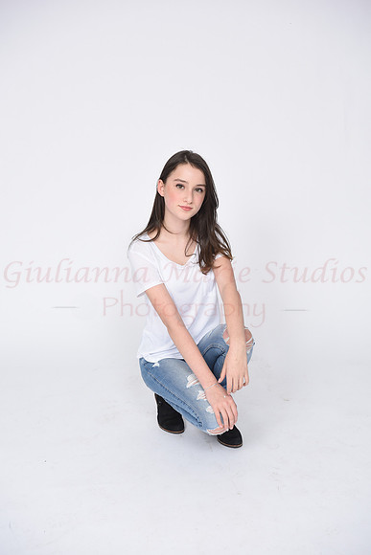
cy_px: 278
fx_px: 741
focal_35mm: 48
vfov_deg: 41.1
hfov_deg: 28.1
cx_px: 186
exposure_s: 1/125
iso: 160
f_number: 8
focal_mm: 48
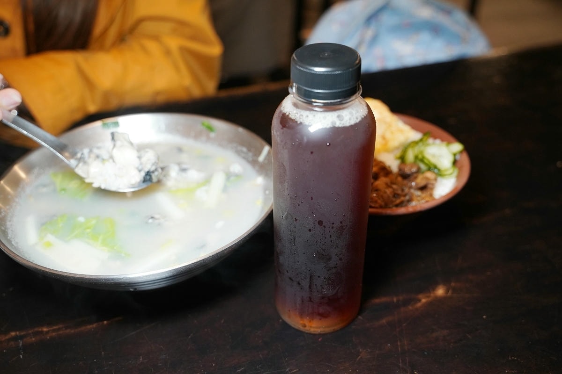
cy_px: 187
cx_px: 281
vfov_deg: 35.1
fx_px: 593
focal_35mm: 38
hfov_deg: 50.7
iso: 1250
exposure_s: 1/60
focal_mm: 38
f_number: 4
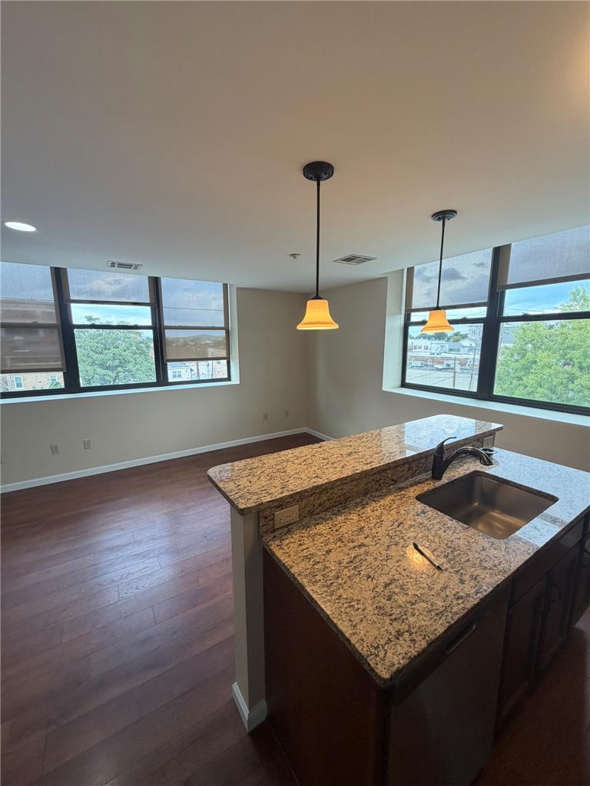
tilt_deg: -8.6
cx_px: 295
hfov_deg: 85.7
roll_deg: -0.1
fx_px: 318
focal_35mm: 14
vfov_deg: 102.1
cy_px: 393
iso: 160
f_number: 2.2
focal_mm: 2.22
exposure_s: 1/120
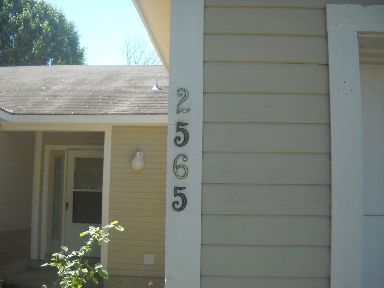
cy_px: 147
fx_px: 466
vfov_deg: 34.4
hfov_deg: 44.8
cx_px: 191
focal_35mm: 42
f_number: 3.1
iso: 64
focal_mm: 6.72
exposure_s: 1/337
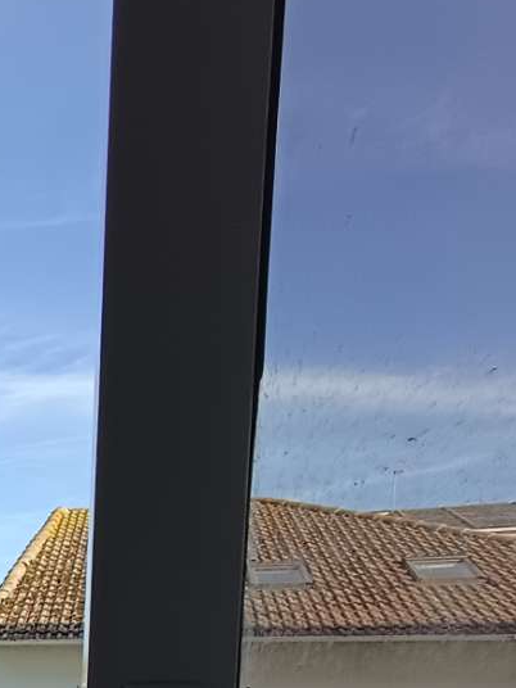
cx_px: -197
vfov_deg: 37.3
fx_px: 835
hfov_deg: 27.2
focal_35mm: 42
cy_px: 762
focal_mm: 1.65
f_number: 2.2
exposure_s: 1/635
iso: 60
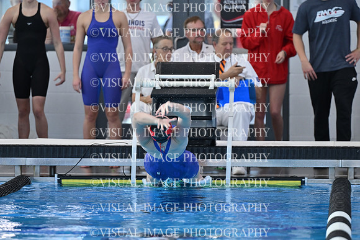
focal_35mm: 300
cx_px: 180
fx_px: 3001
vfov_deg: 4.6
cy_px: 120
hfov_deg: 6.9
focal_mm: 200
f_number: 2.8
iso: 640
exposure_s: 1/500
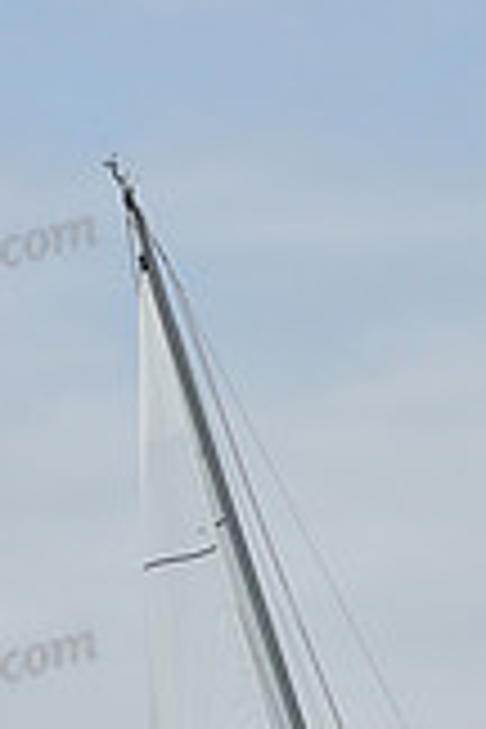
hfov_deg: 4.0
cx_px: 331
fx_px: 6905
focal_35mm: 341
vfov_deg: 6.0
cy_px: 882
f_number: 11
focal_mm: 95
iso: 250
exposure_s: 1/800
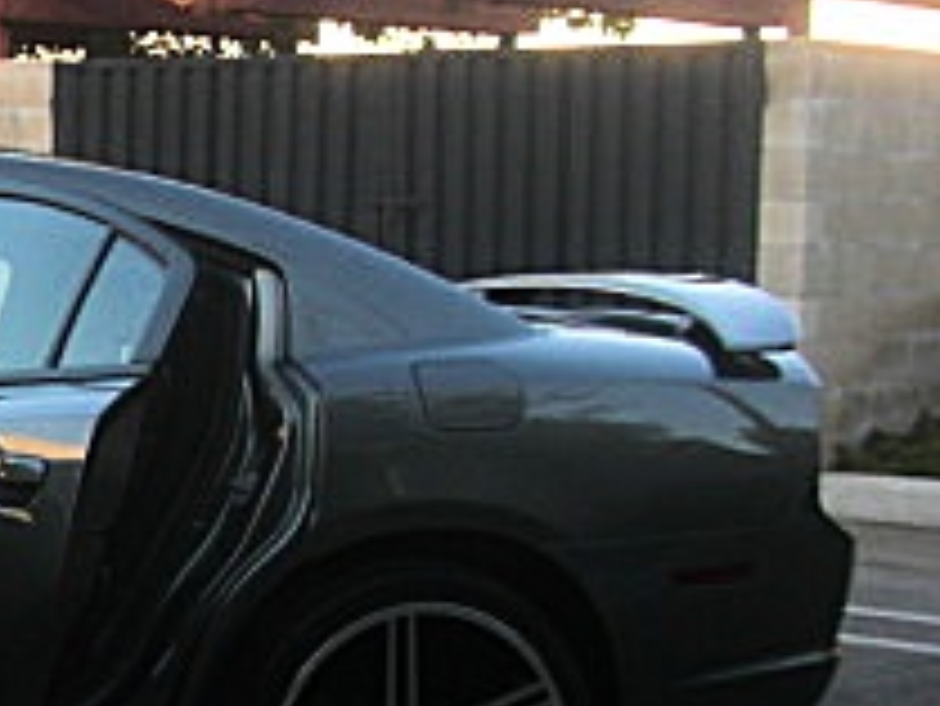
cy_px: 639
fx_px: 2989
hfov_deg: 16.5
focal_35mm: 110
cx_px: -418
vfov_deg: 13.4
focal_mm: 6.3
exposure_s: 1/125
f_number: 2.8
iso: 50
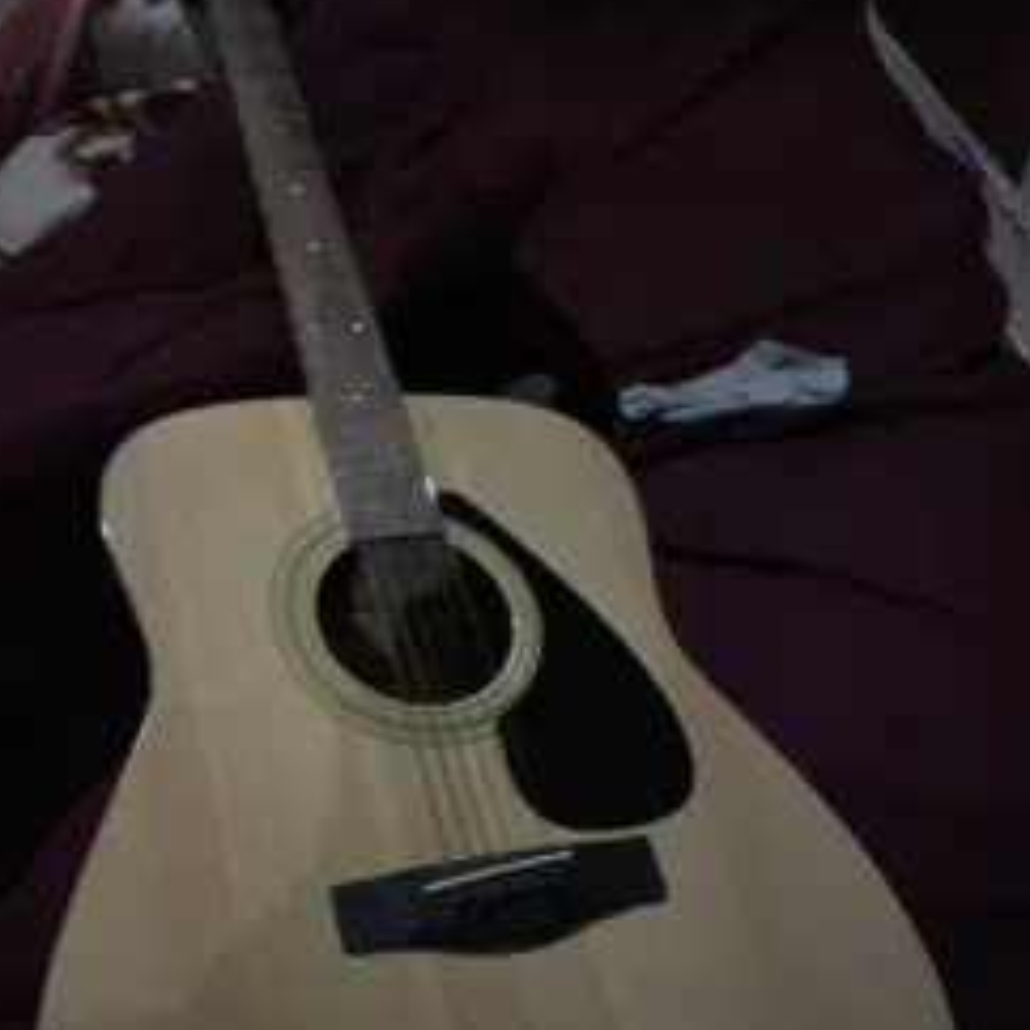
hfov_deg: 43.6
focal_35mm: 38
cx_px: 400
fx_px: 1279
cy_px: 681
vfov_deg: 43.3
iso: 2500
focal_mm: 4.25
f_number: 1.8
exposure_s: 1/4
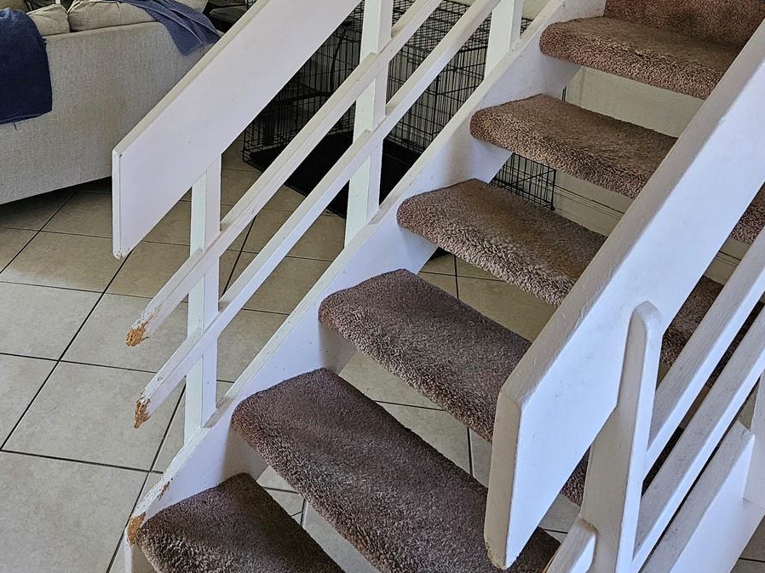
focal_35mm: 41
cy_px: 82
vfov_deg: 33.6
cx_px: 274
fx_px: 906
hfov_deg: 45.3
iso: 1000
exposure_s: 1/120
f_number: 1.8
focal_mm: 5.4
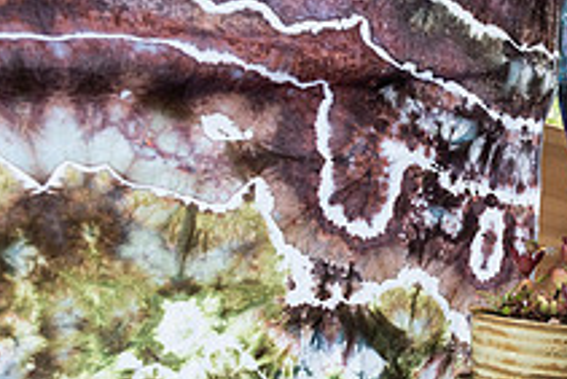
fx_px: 1040
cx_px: 674
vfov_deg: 19.8
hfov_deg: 27.1
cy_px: 407
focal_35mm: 66
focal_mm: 24
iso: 400
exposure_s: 1/1000
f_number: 4
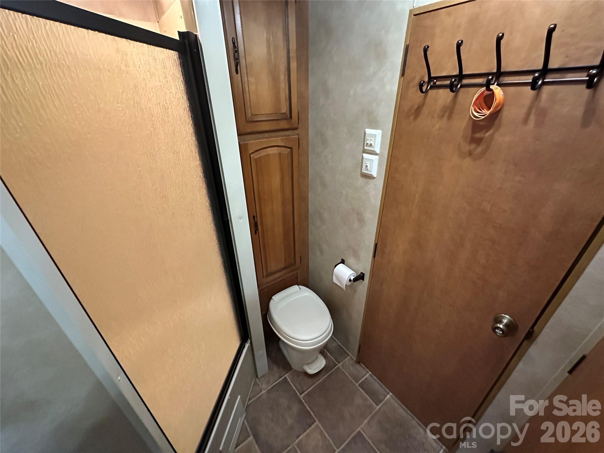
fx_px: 244
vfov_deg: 85.7
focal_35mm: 14
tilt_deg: -28.5
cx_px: 302
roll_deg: +0.8
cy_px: 226
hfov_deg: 102.1
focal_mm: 2.22
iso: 1250
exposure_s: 1/57
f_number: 2.2
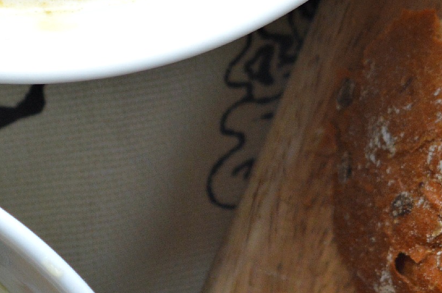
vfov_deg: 4.0
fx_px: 4121
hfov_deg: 6.1
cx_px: 317
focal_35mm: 336
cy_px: -280
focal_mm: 55
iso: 400
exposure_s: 1/100
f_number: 5.6
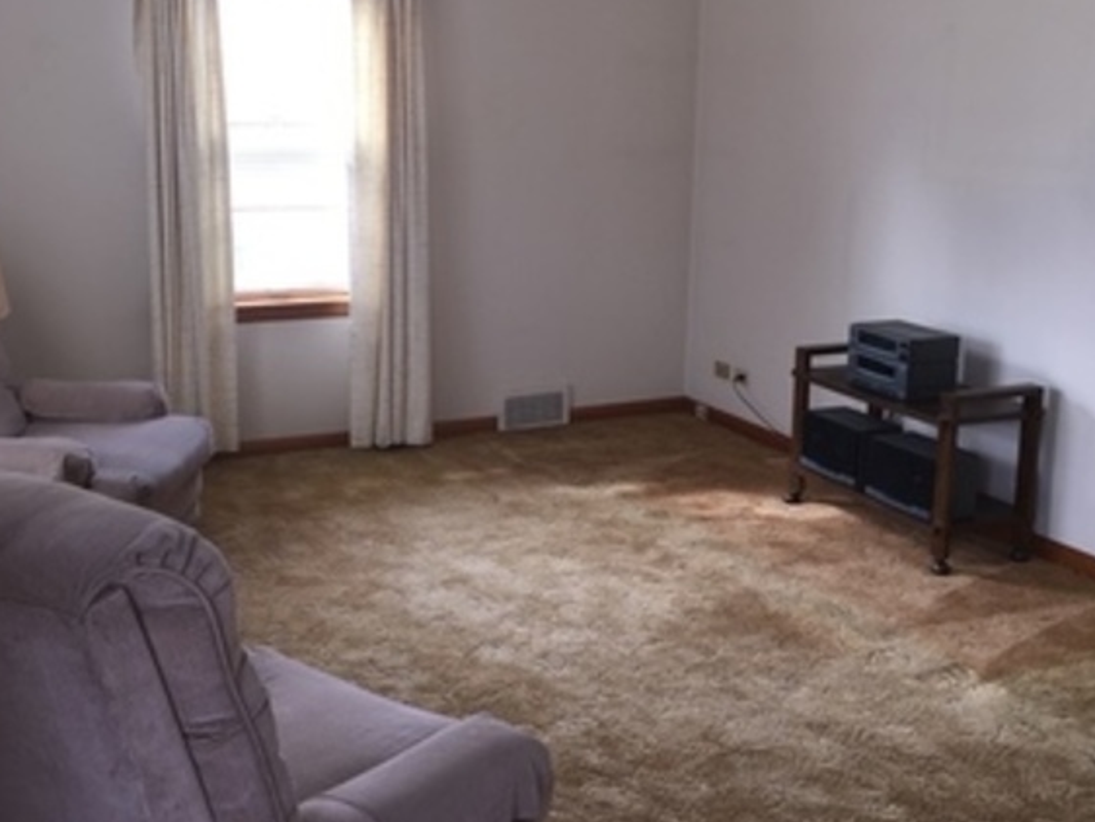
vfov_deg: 42.9
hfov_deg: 55.3
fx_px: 1044
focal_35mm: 33
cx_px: 524
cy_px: 368
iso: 32
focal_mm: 4.15
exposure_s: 1/32
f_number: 2.2
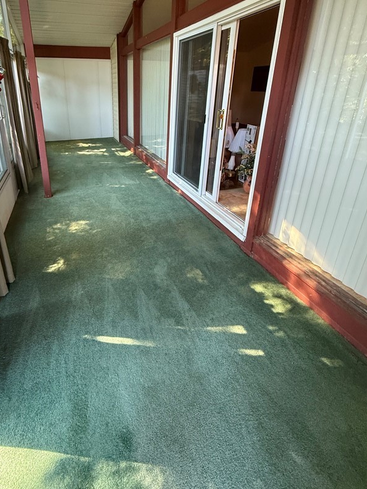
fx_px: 254
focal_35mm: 18
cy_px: 177
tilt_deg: -18.3
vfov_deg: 85.7
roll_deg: -0.3
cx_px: 140
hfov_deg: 70.5
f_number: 2.2
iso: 320
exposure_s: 1/67
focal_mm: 2.22
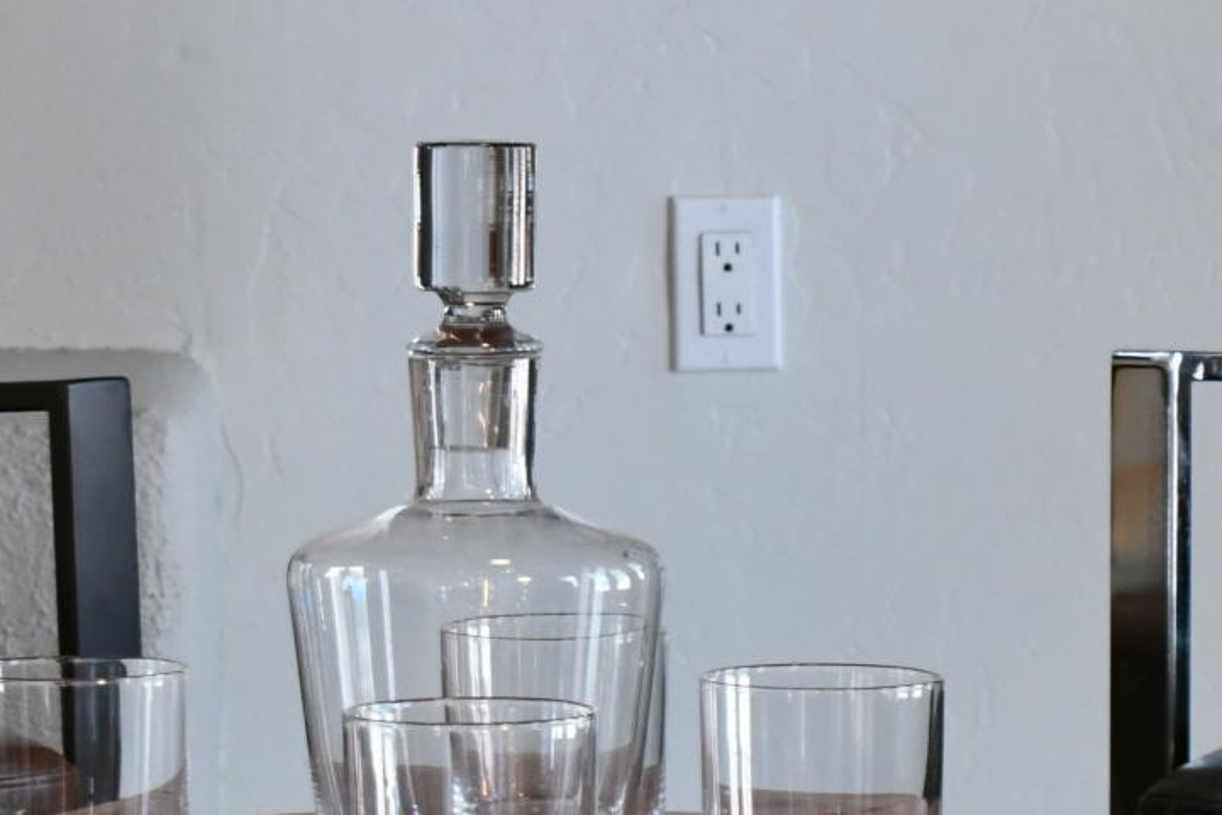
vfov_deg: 6.6
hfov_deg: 9.9
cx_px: 497
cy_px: 220
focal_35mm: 208
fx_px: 7061
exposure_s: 1/50
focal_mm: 50
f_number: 11
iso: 2800
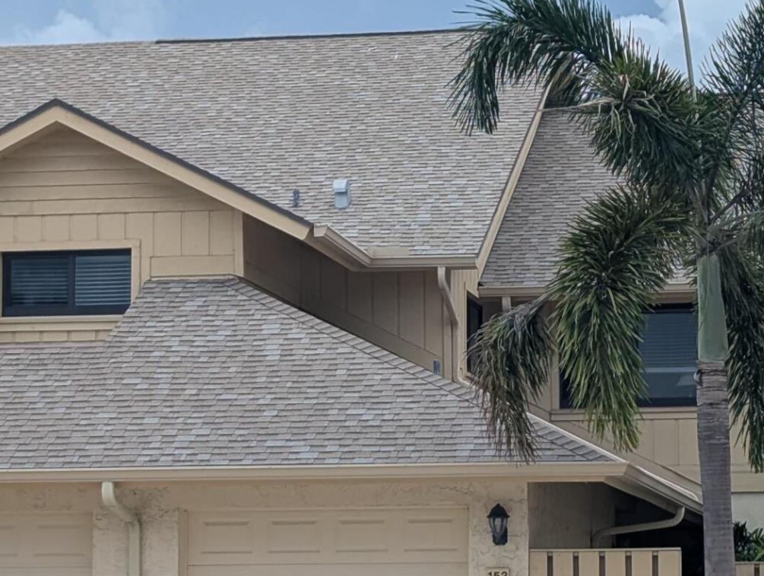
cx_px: 471
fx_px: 3028
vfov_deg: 10.8
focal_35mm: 137
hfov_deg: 14.4
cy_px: 369
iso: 46
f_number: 1.85
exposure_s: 1/844
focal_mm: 6.81
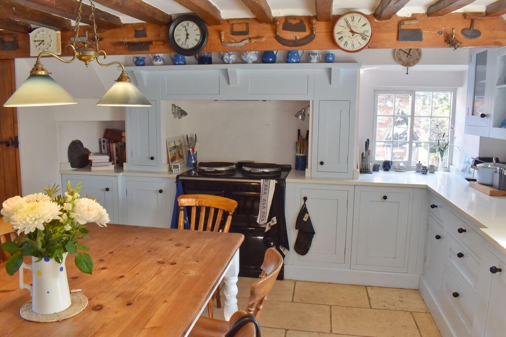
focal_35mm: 27
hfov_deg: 67.4
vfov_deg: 47.9
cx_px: 253
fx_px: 380
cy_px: 168
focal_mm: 18
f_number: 11
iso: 720
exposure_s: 1/25
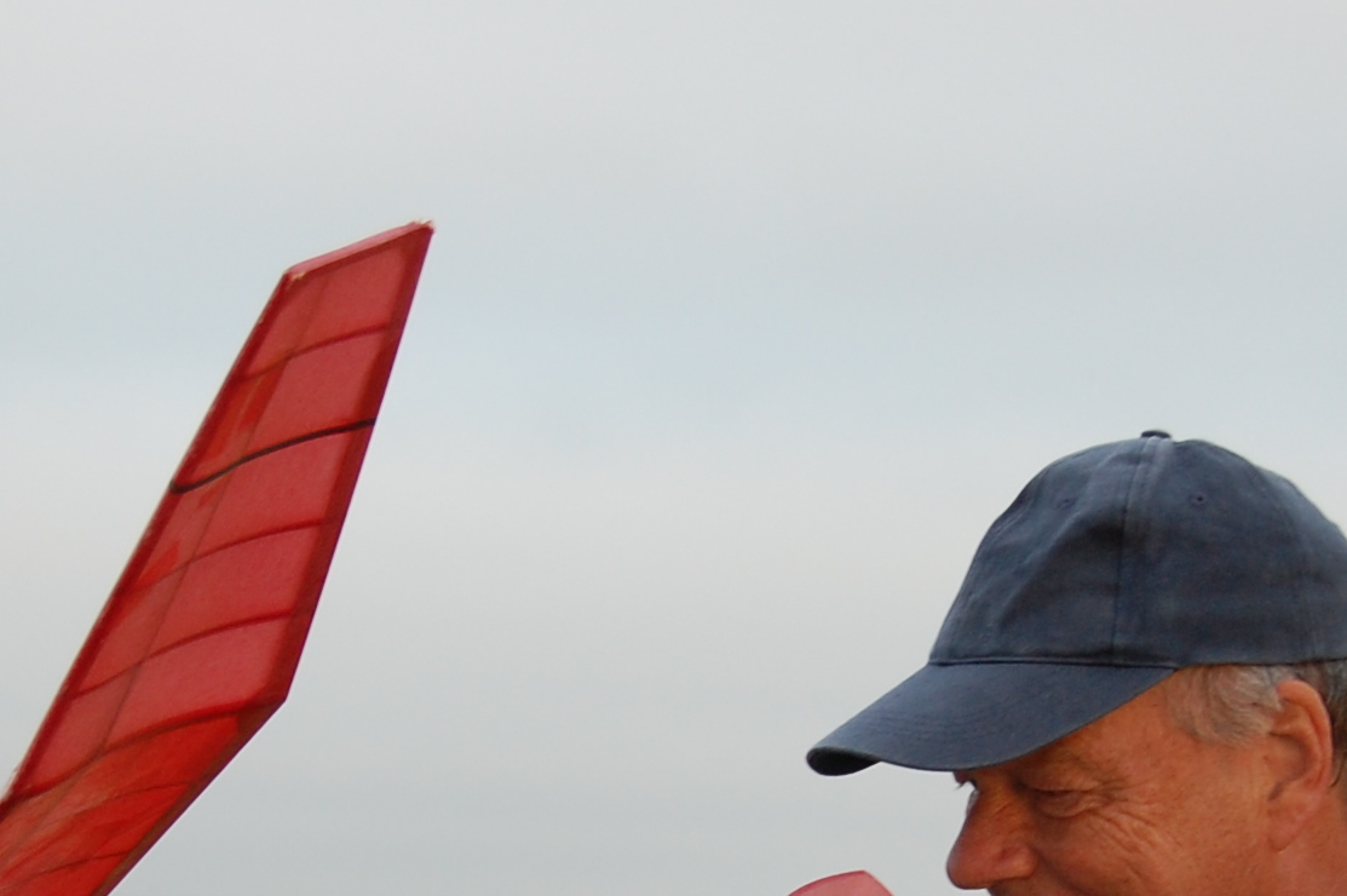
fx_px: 5757
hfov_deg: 13.3
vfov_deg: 8.8
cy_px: 1029
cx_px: 523
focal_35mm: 154
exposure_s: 1/125
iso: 400
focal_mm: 38
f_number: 5.6
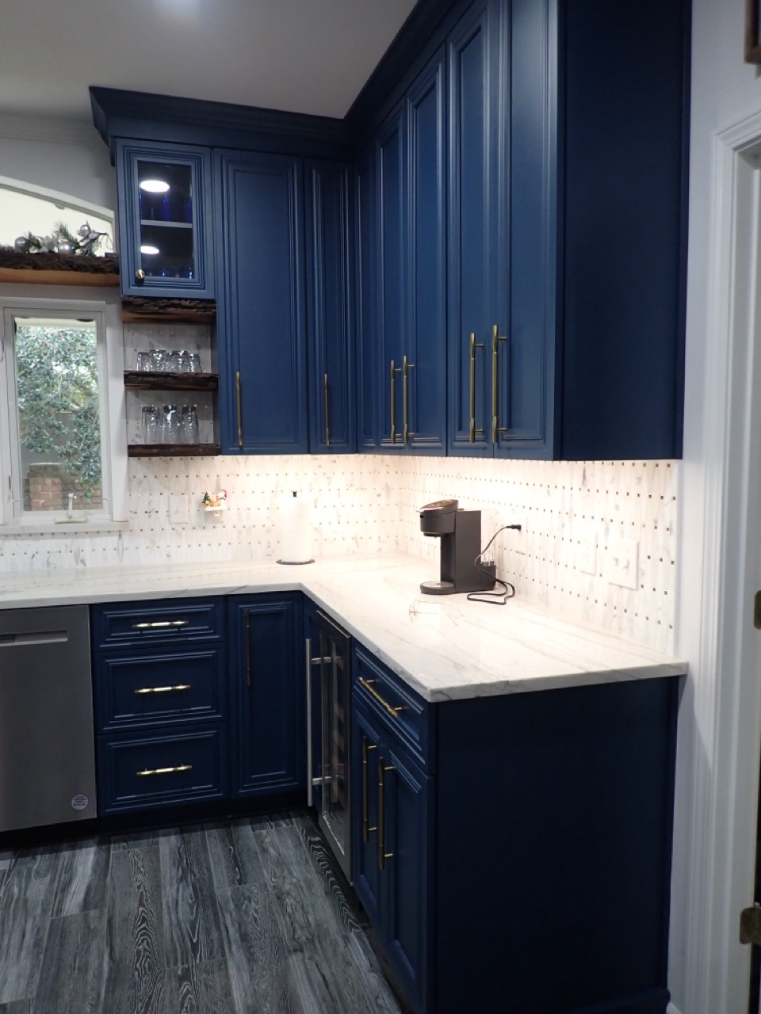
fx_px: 733
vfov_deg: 69.4
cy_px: 507
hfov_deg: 54.9
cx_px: 380
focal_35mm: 25
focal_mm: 4.5
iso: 200
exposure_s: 1/40
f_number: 2
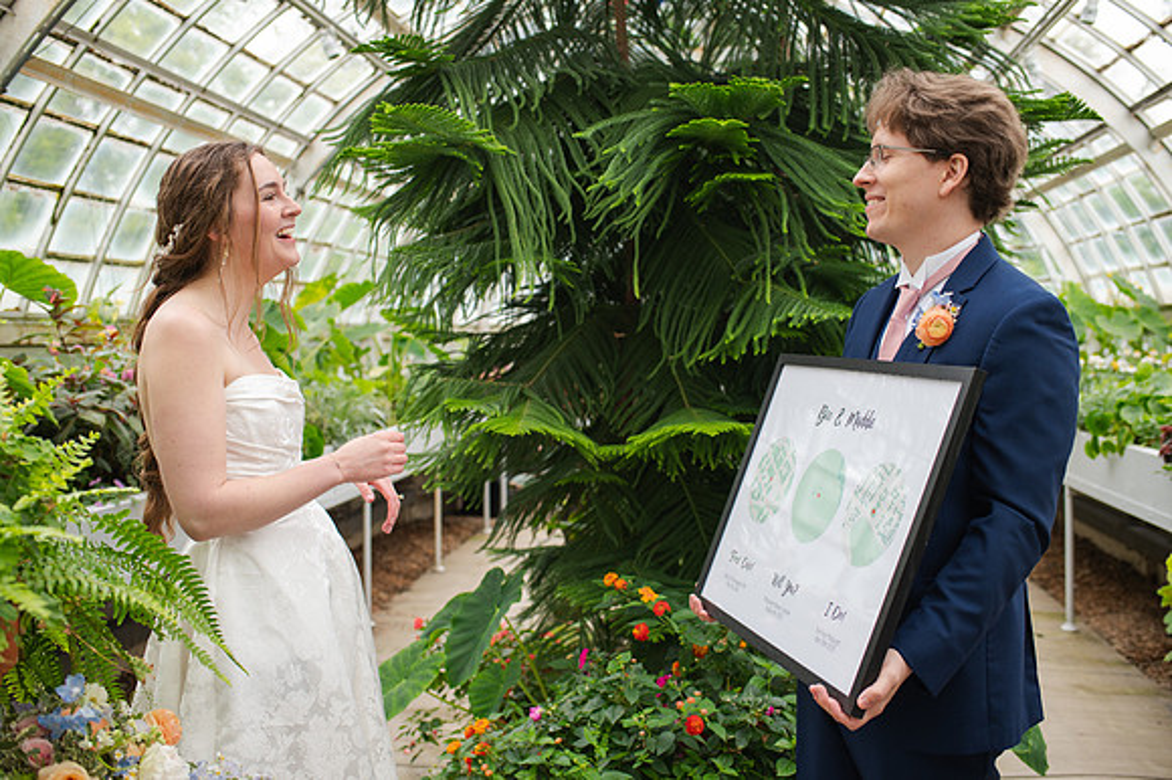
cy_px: 390
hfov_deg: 54.5
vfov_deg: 37.8
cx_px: 586
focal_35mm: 35
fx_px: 1139
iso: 400
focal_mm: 35
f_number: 3.2
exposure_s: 1/320
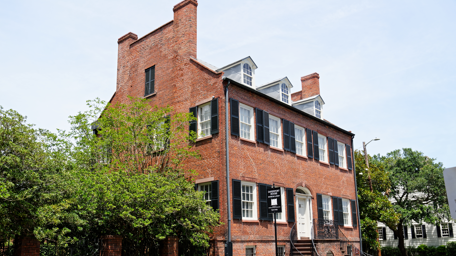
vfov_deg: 34.6
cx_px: 231
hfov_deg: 58.0
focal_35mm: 34
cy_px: 151
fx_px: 411
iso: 100
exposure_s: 1/250
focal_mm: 32
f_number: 7.1
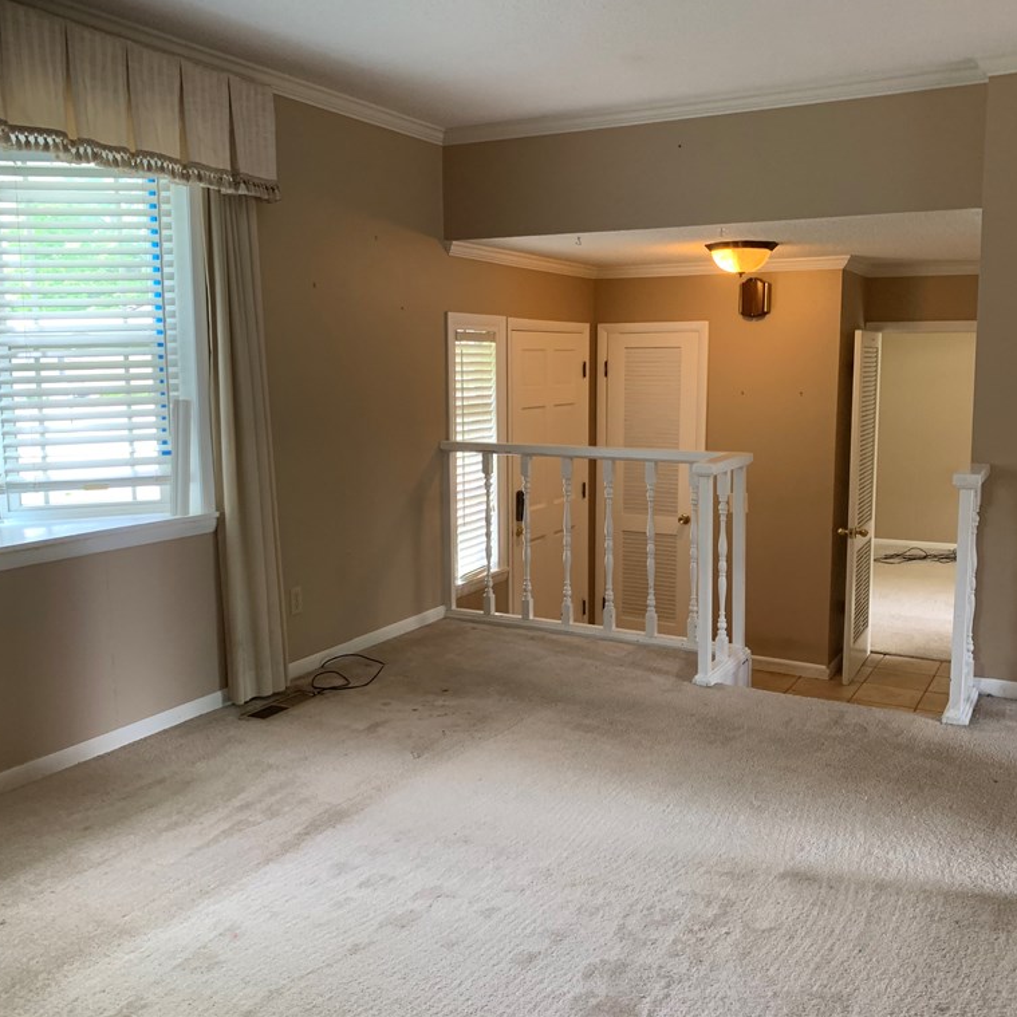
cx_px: 539
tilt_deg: -6.5
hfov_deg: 52.5
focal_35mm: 31
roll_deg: +0.5
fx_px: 1030
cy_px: 504
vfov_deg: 52.5
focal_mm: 4.25
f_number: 1.8
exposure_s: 1/60
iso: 160
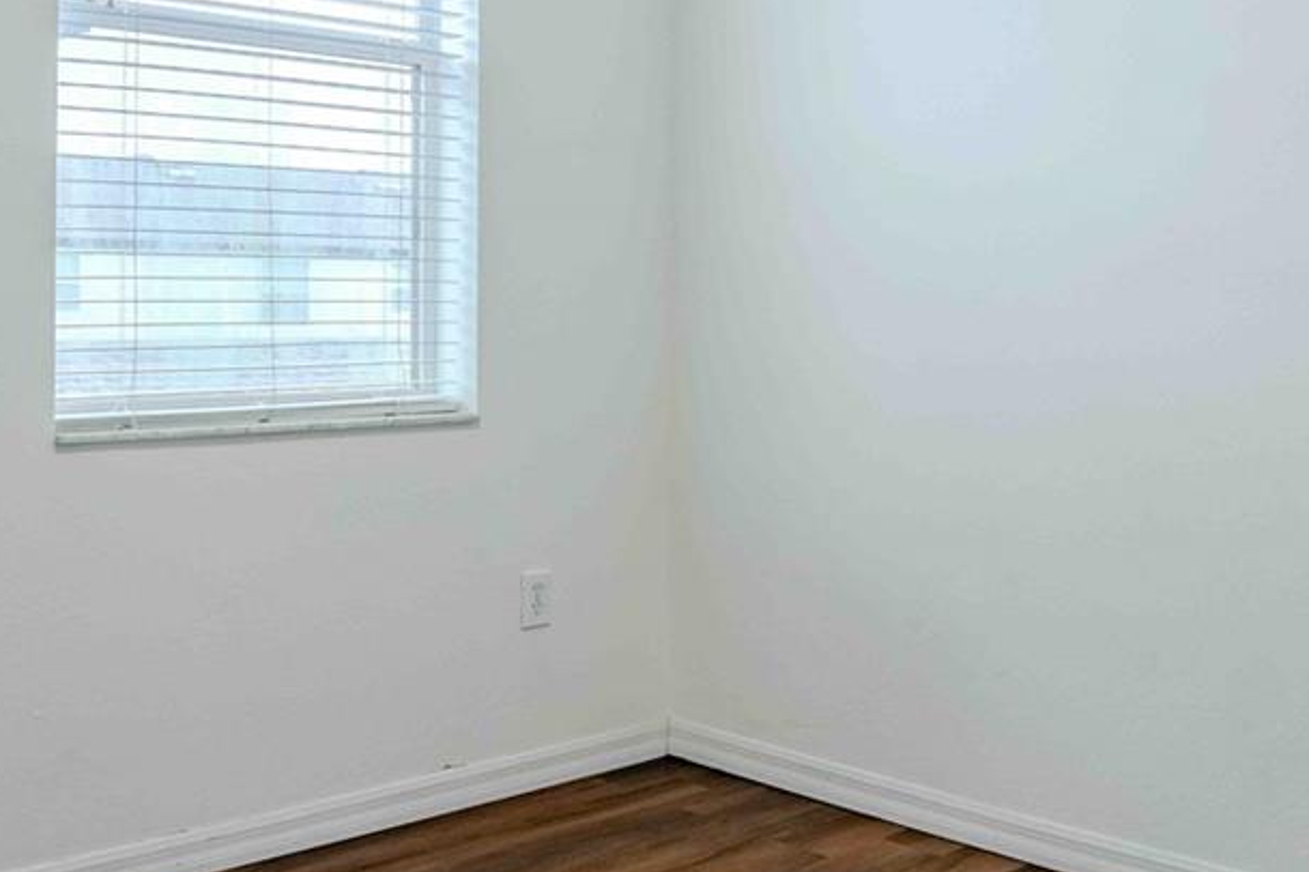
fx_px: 1527
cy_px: 318
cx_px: 778
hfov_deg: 46.2
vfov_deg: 31.7
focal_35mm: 42
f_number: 10
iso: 1000
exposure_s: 1/1600
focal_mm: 16
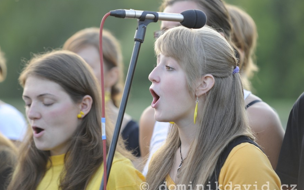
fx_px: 1715
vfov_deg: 6.3
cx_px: 151
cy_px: 93
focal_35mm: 207
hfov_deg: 10.1
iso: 800
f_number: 3.5
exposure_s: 1/320
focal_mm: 200
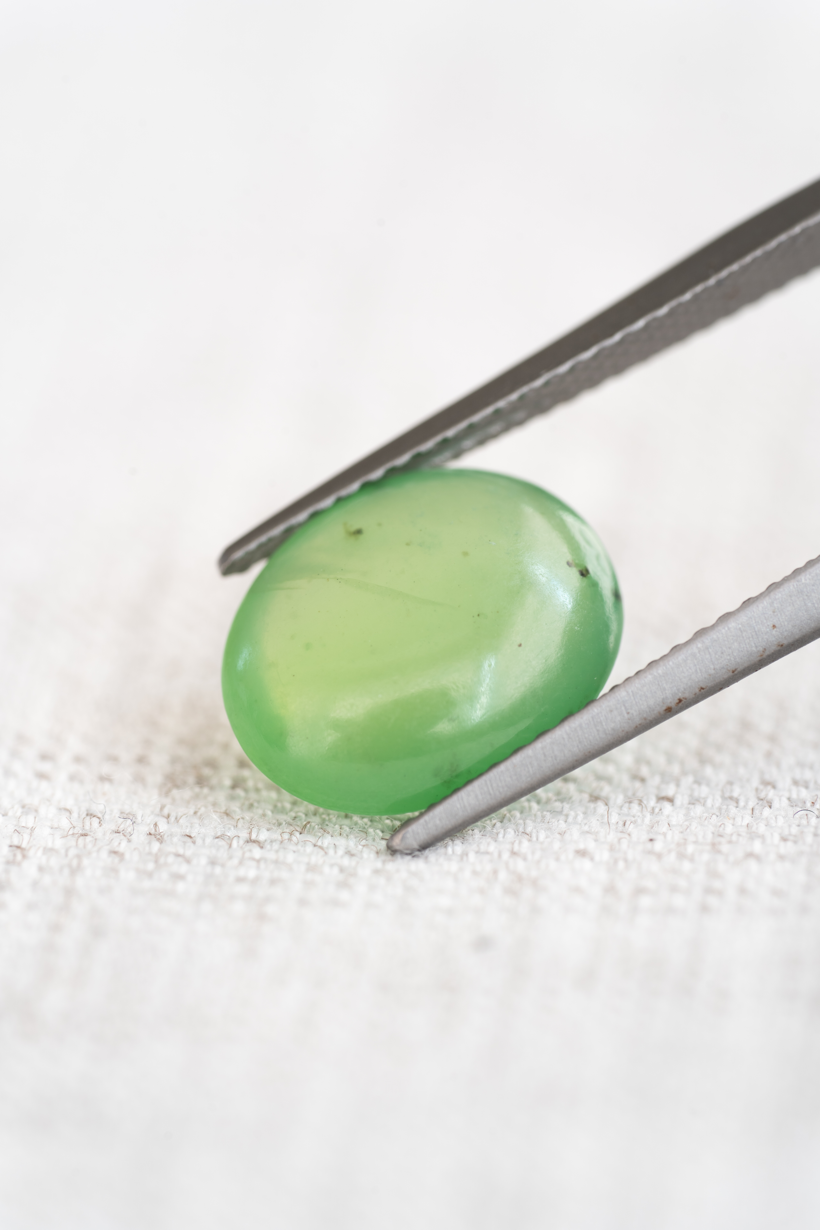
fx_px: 3075
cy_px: 615
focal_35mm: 90
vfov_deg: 22.6
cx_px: 410
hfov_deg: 15.2
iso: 100
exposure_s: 1/6
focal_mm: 90
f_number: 6.3
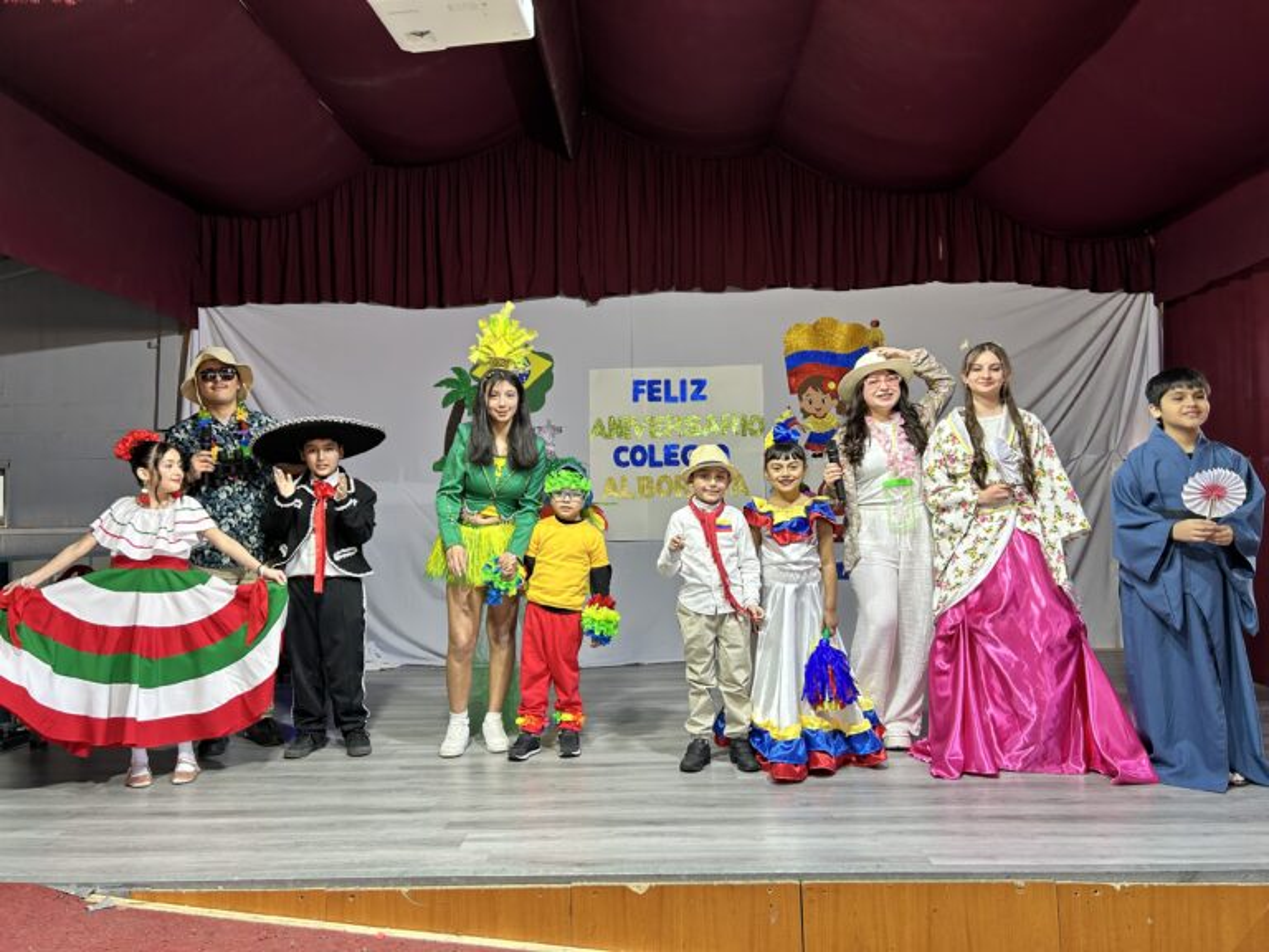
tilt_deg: +3.1
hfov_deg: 67.3
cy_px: 476
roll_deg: +1.1
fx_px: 953
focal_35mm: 26
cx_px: 634
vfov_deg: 53.1
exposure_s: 1/100
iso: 80
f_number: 1.5
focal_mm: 5.7
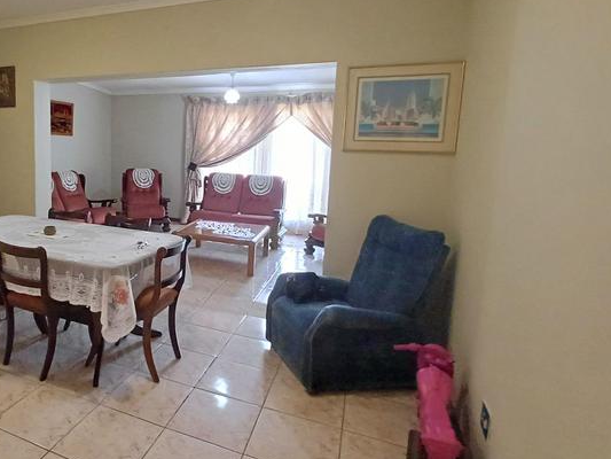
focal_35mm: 24
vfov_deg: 56.7
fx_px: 424
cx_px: 157
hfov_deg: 67.3
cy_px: 202
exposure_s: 1/25
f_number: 2.2
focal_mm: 1.64
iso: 250
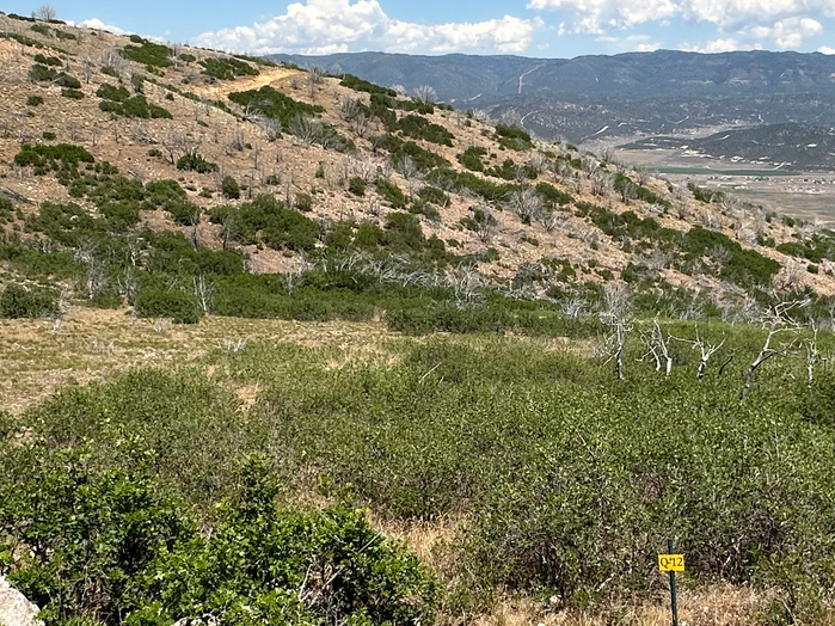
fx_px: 989
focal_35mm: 41
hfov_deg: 45.3
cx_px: 532
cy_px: 391
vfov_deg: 34.9
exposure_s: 1/1949
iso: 50
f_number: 2.2
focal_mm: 2.22
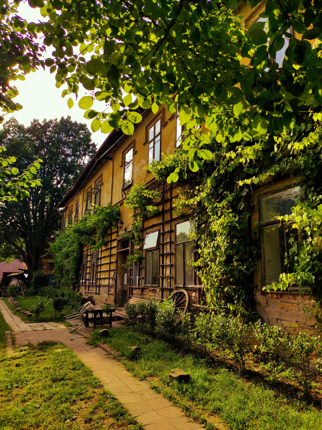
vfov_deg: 69.4
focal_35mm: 25
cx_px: 161
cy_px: 215
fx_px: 311
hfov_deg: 54.8
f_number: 1.89
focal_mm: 5.43
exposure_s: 1/1250
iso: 100
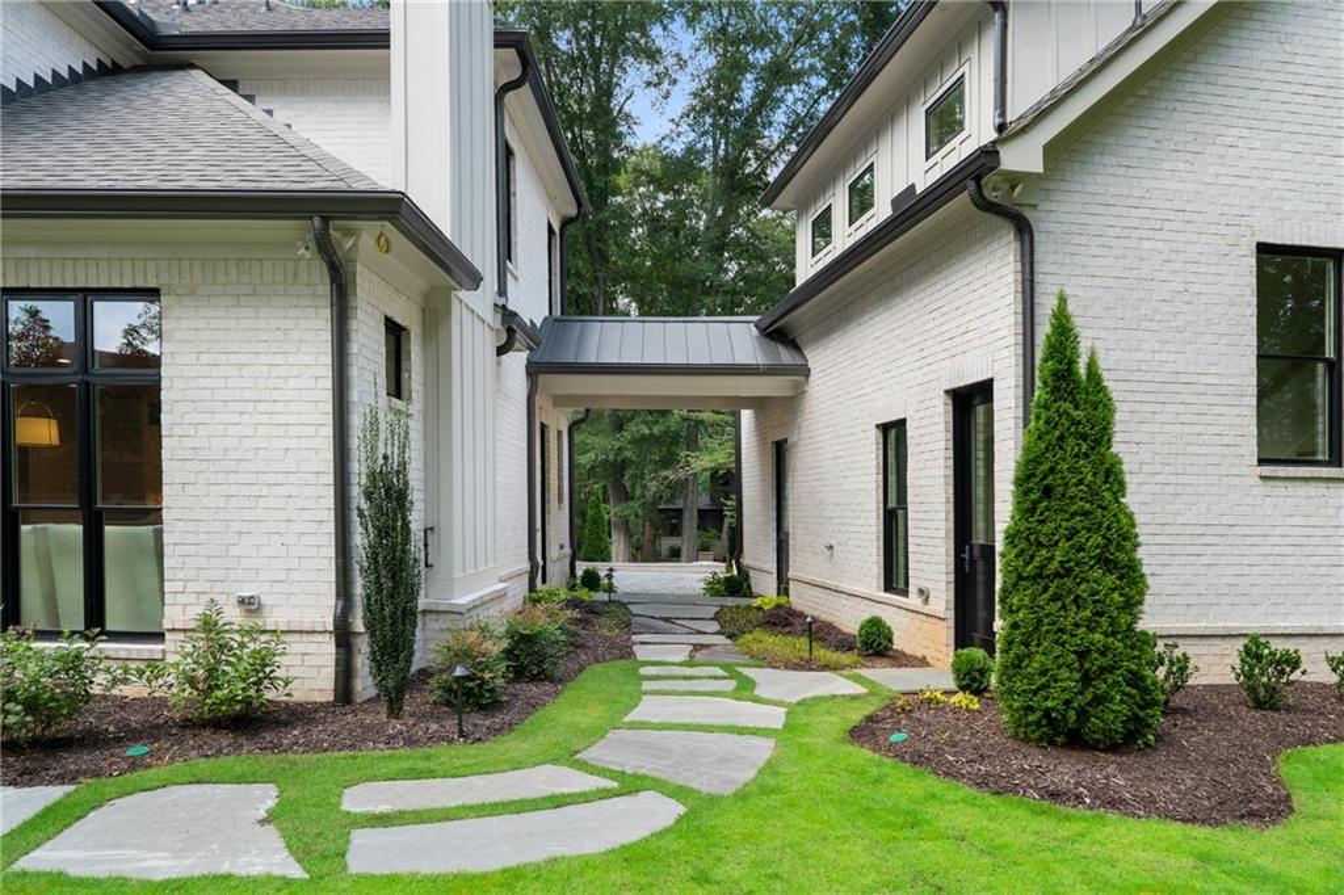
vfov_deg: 55.1
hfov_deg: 76.1
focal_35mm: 23
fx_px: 858
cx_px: 672
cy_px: 448
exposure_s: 1/1000
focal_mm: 23
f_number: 6.3
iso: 1250
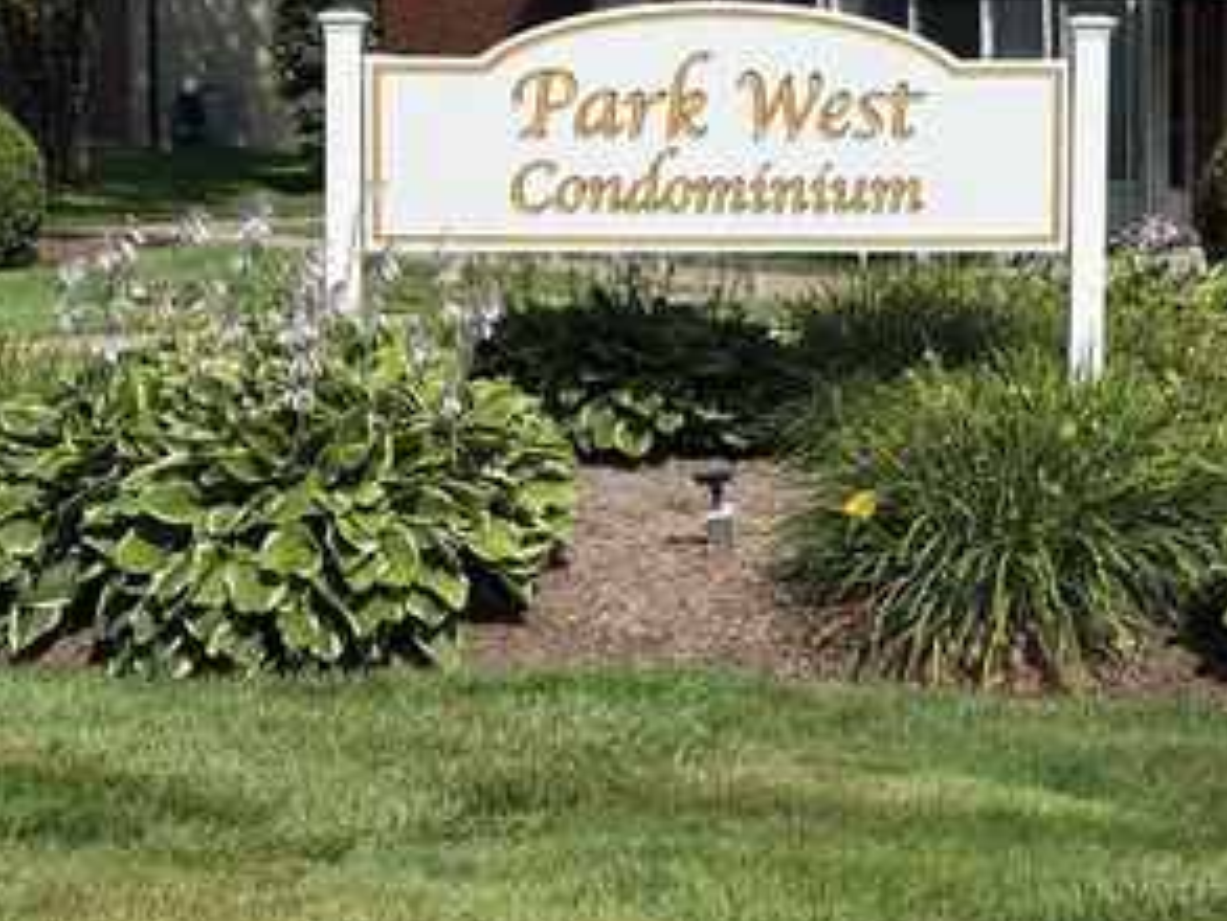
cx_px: 817
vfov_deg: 17.9
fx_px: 2908
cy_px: 228
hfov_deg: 23.7
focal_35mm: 82
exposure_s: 1/11364
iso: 64
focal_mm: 6.76
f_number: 1.78
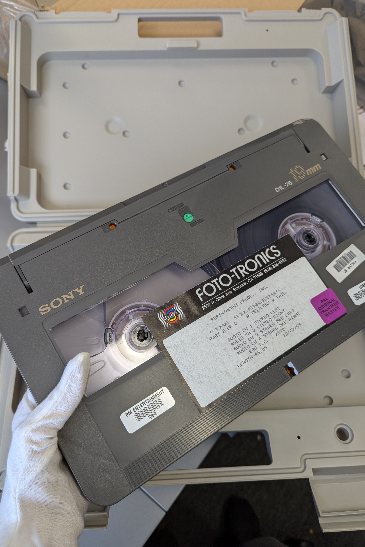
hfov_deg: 49.5
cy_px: 283
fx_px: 395
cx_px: 173
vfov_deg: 69.4
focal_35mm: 26
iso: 48
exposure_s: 1/139
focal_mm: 6.81
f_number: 1.85
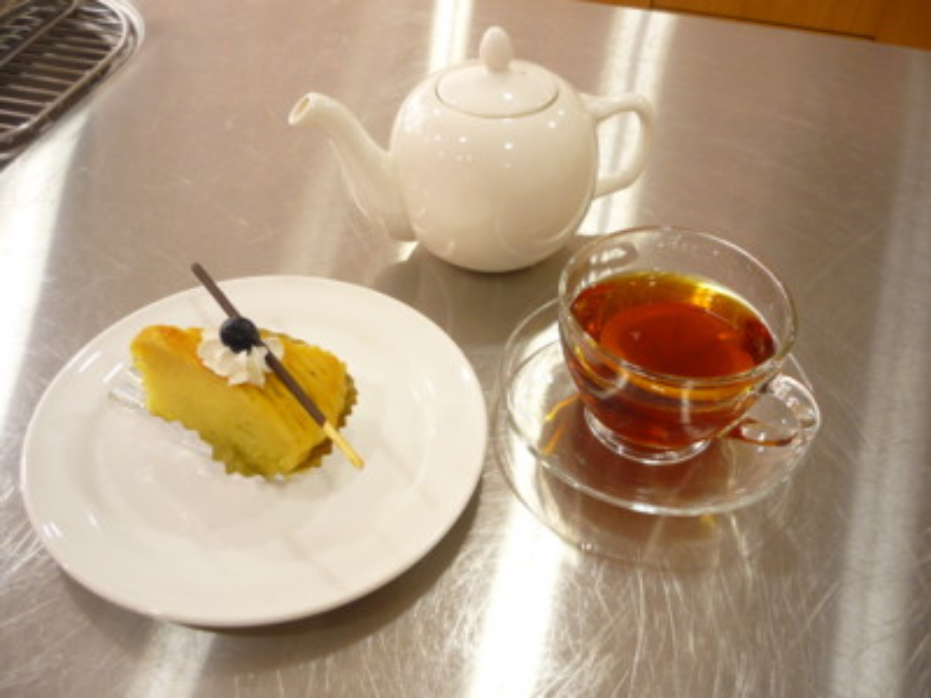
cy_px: 349
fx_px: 888
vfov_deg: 42.9
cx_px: 466
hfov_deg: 55.4
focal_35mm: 33
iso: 100
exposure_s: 1/40
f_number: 2.8
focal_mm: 5.5
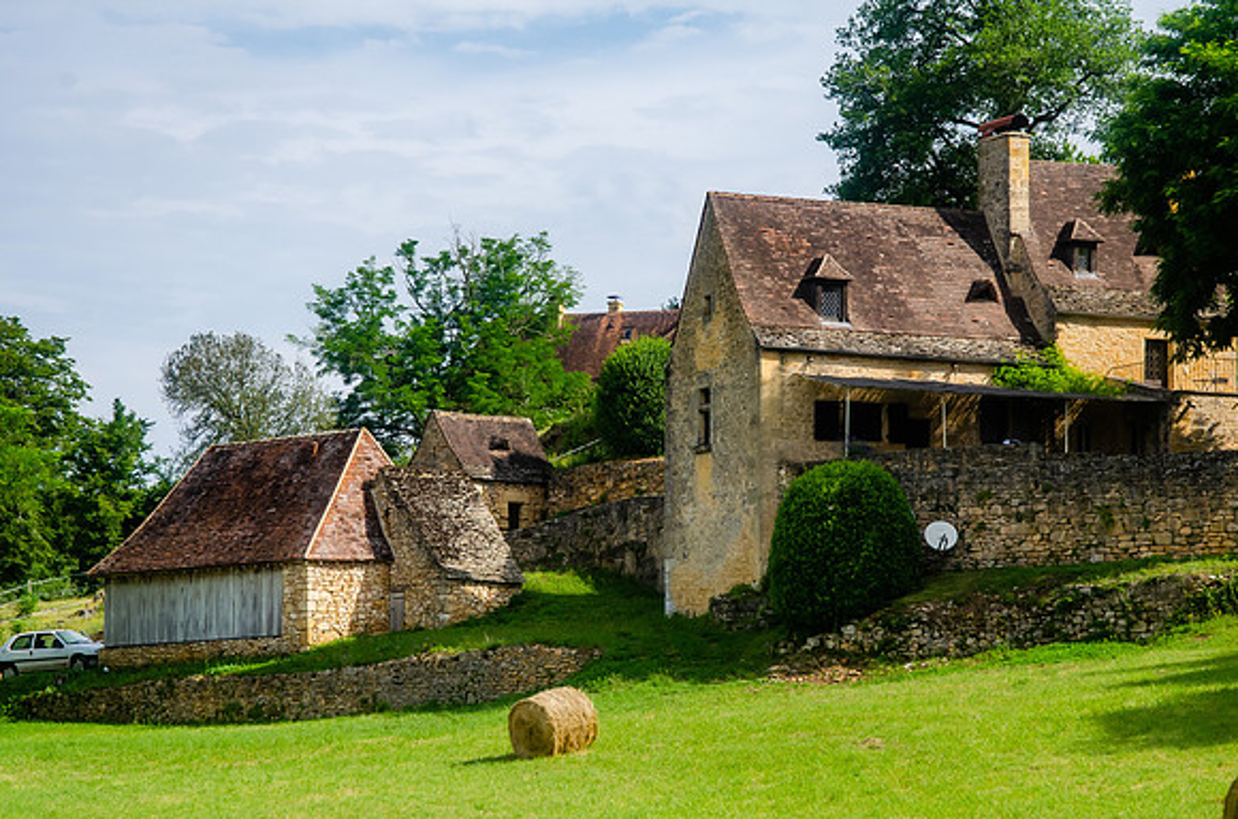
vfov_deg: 11.1
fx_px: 4221
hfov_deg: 16.7
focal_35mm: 123
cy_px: 410
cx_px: 619
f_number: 9
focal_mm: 82
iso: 800
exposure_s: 1/1250
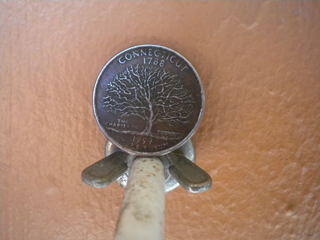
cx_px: 160
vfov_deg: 35.1
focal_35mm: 41
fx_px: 379
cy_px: 120
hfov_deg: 45.8
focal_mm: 7.4
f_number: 3.5
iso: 400
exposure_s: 1/236
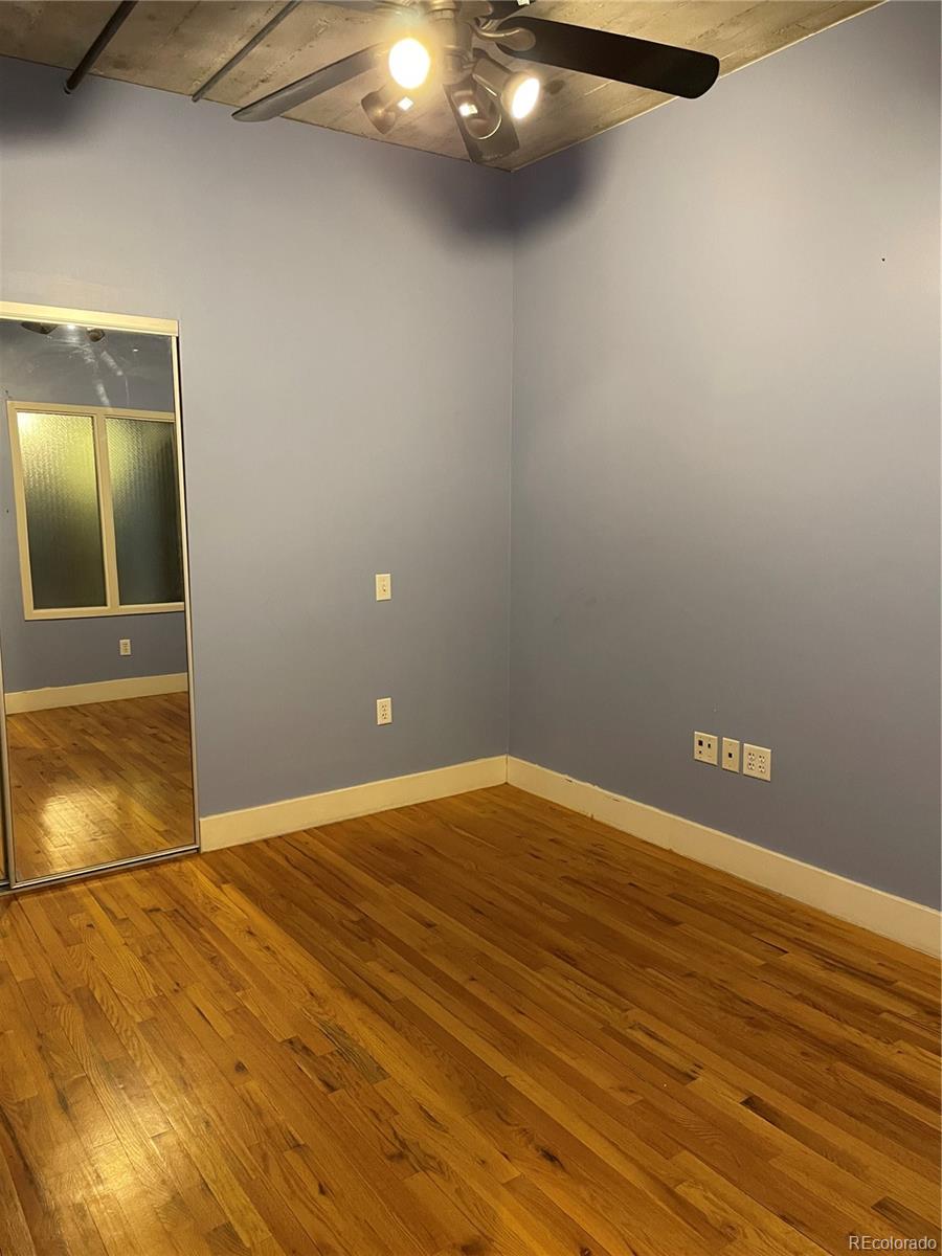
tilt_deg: -6.6
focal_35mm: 26
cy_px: 628
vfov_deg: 67.3
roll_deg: +0.4
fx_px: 943
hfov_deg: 53.1
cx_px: 471
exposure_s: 1/60
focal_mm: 4.2
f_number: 1.6
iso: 500
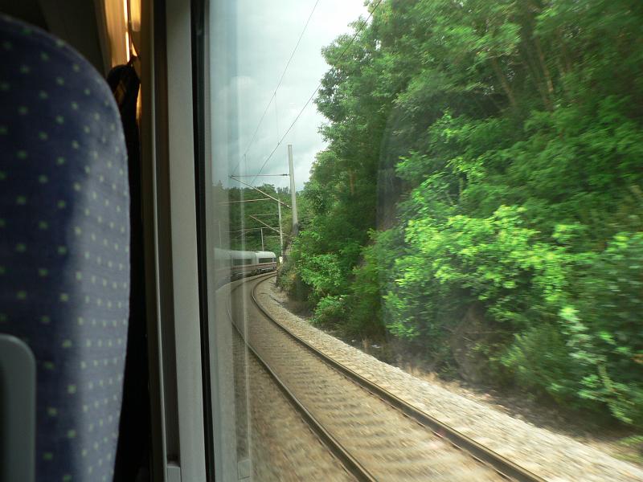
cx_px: 322
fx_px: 669
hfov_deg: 51.4
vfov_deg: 39.7
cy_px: 241
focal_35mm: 36
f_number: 2.8
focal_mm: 6
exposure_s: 1/100
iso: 80
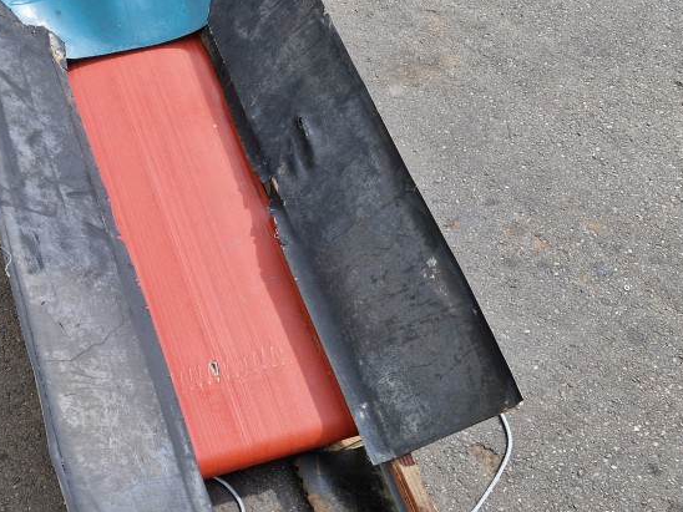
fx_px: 848
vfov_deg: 33.5
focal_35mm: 43
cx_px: 161
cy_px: 295
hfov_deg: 42.3
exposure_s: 1/762
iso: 50
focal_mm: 5.4
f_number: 1.8
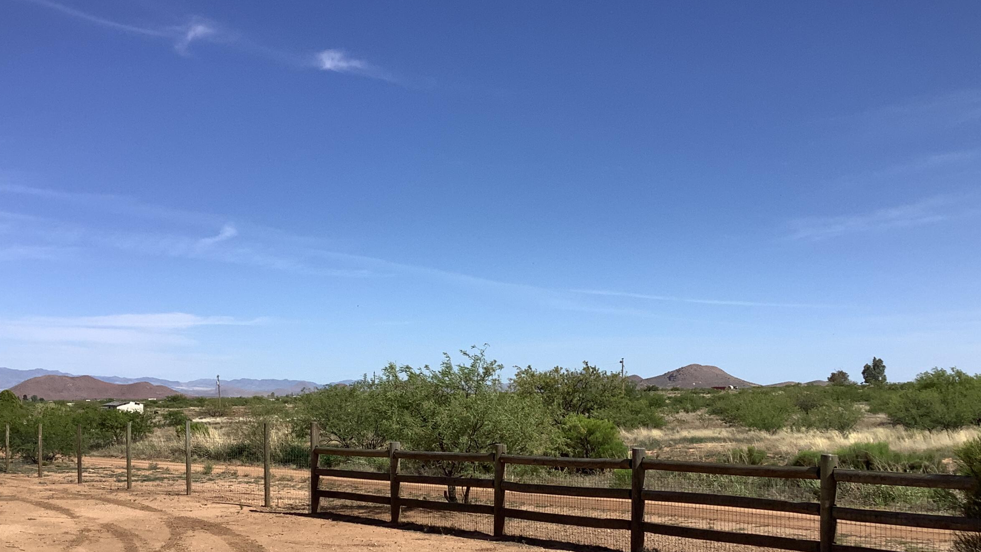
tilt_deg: -3.1
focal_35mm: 43
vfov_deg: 27.2
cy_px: 429
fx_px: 1118
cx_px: 472
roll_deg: +0.8
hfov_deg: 47.3
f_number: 2.4
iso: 25
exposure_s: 1/2092
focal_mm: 3.3
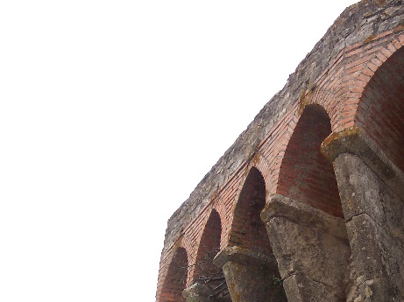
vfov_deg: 22.0
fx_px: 770
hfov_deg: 28.8
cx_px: 323
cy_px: 237
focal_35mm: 66
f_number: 2.8
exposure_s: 1/30
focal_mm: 8
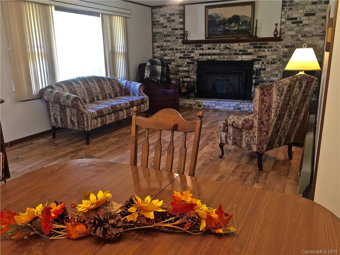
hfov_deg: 61.7
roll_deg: +0.0
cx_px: 170
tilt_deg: -14.8
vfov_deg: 48.2
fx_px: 285
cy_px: 128
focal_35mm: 29
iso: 100
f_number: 2.2
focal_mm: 4.15
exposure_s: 1/30
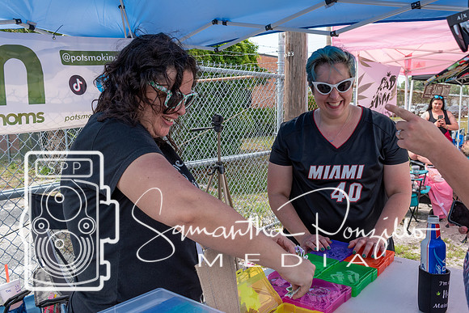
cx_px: 256
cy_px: 156
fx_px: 403
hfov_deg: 60.3
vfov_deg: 42.5
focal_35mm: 31
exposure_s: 1/250
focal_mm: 18
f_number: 8
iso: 220
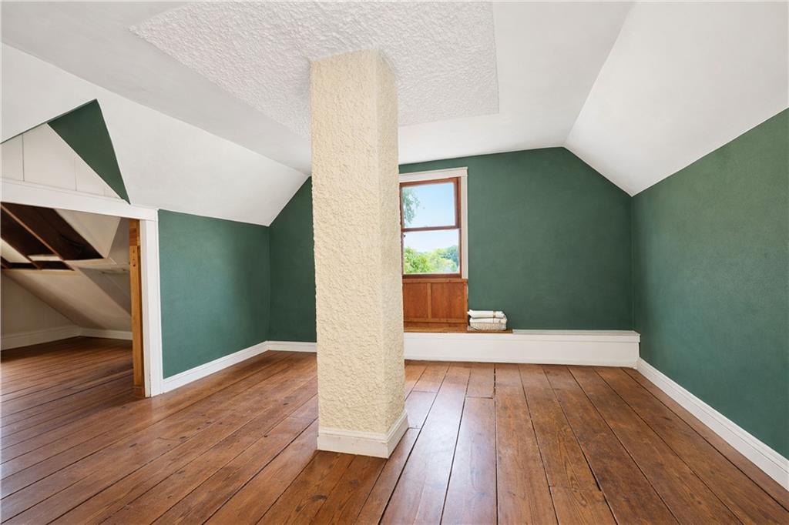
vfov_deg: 73.7
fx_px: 351
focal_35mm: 16
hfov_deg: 96.8
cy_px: 262
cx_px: 394
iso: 64
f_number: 4
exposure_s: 1/25
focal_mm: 16
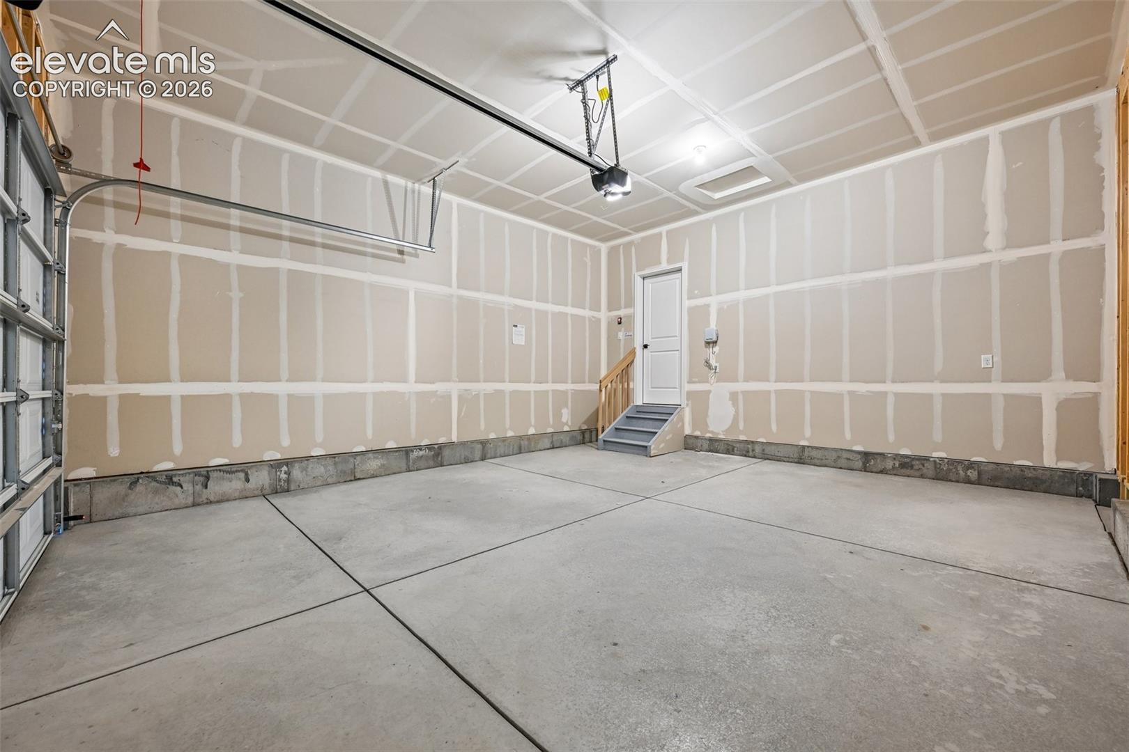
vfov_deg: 81.2
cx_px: 564
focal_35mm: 14
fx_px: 439
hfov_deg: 104.3
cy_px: 376
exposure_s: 1/2.5
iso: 400
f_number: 9
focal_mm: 14
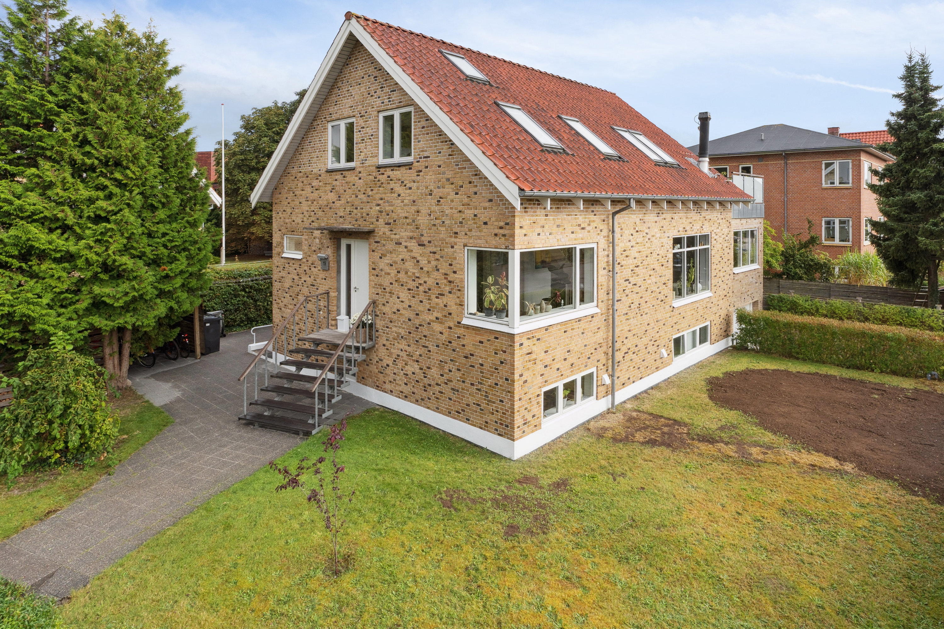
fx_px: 531
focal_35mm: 20
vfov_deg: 61.3
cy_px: 314
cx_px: 472
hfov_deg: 83.3
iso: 200
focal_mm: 13.5
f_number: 8
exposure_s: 1/200
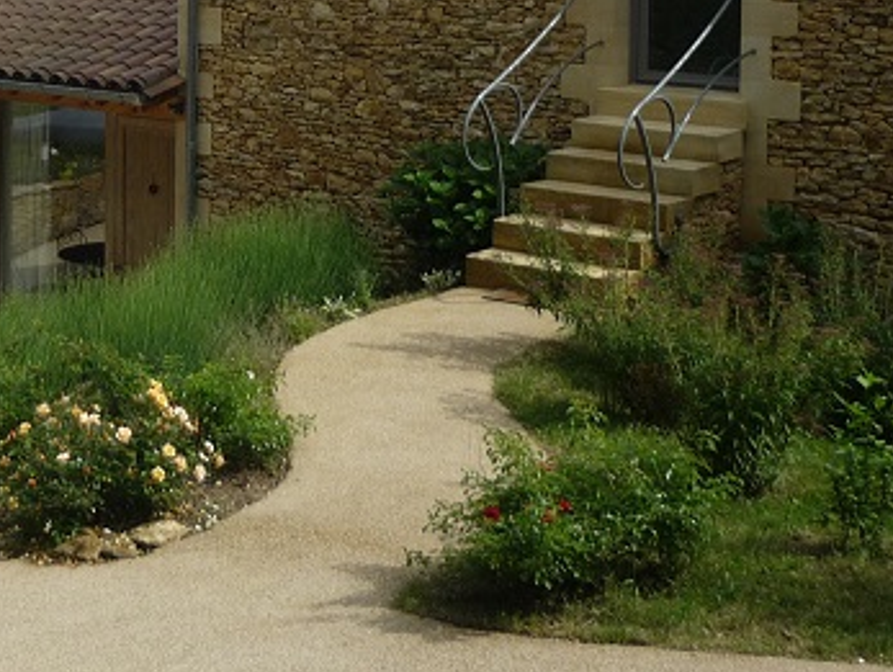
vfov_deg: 18.8
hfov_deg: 24.8
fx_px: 1963
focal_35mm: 76
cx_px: 82
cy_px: -18
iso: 100
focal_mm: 5.5
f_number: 8
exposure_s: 1/160
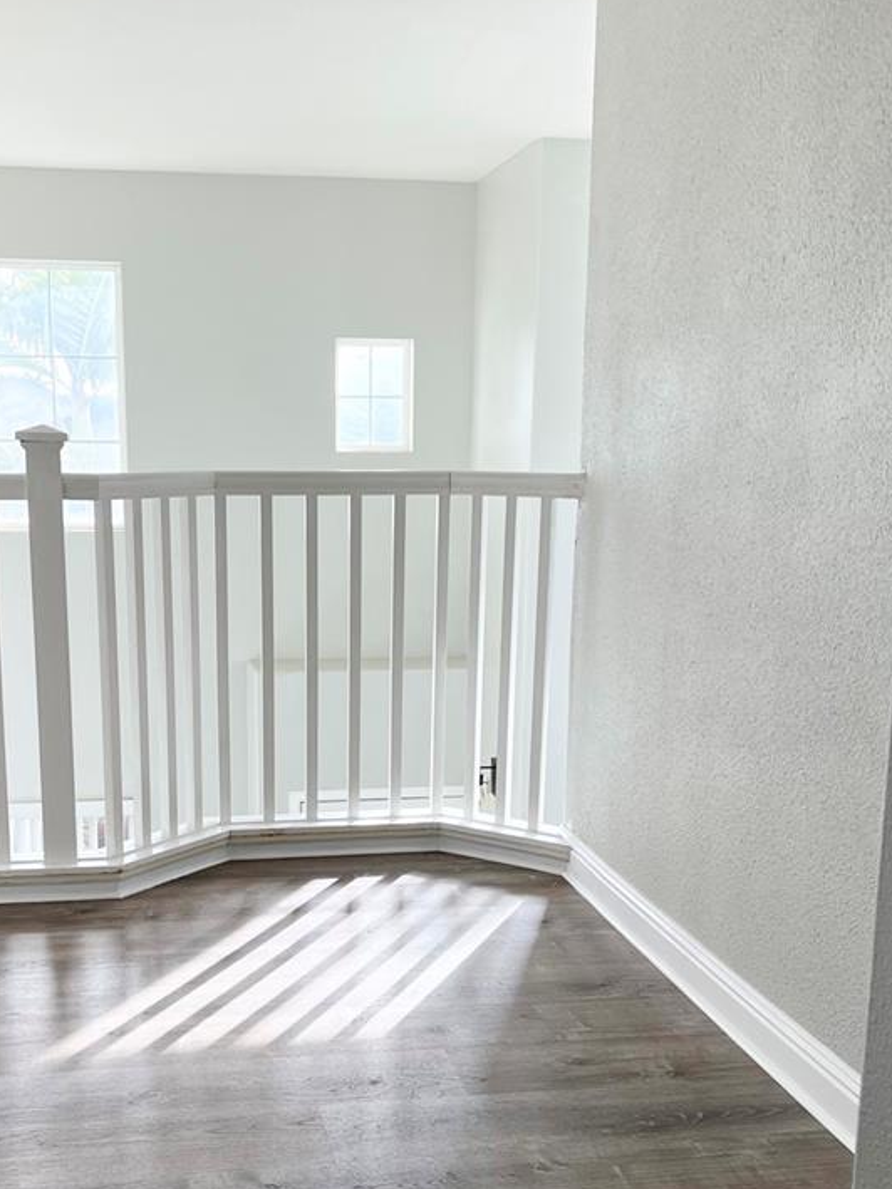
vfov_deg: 42.5
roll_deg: -0.4
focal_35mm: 44
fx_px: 1511
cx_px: 371
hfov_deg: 32.8
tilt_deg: -11.7
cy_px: 768
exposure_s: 1/241
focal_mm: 5.7
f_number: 1.5
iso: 40
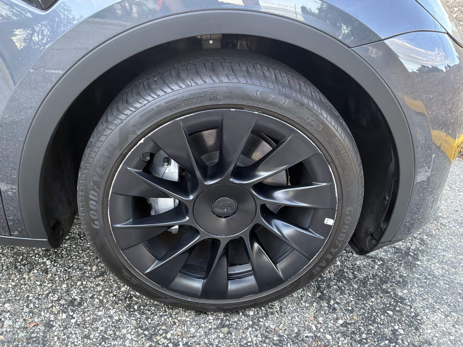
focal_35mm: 28
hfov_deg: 63.4
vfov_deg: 49.7
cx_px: 232
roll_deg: -5.6
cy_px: 174
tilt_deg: -27.6
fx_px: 375
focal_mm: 3
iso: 125
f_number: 1.8
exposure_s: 1/60
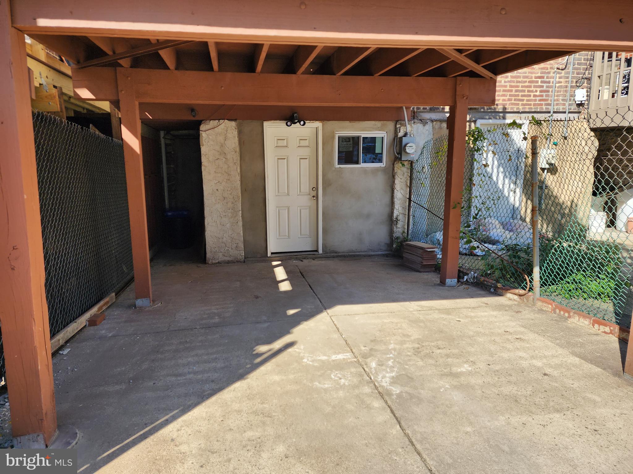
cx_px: 316
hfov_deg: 73.9
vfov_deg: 58.9
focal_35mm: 23
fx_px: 421
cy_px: 237
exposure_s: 1/379
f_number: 1.8
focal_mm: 6.4
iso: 12
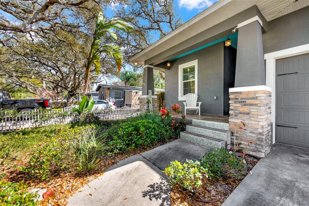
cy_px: 103
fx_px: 120
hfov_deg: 104.3
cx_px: 154
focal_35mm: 14
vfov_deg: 81.2
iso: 250
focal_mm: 14
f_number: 6.3
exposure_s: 1/250
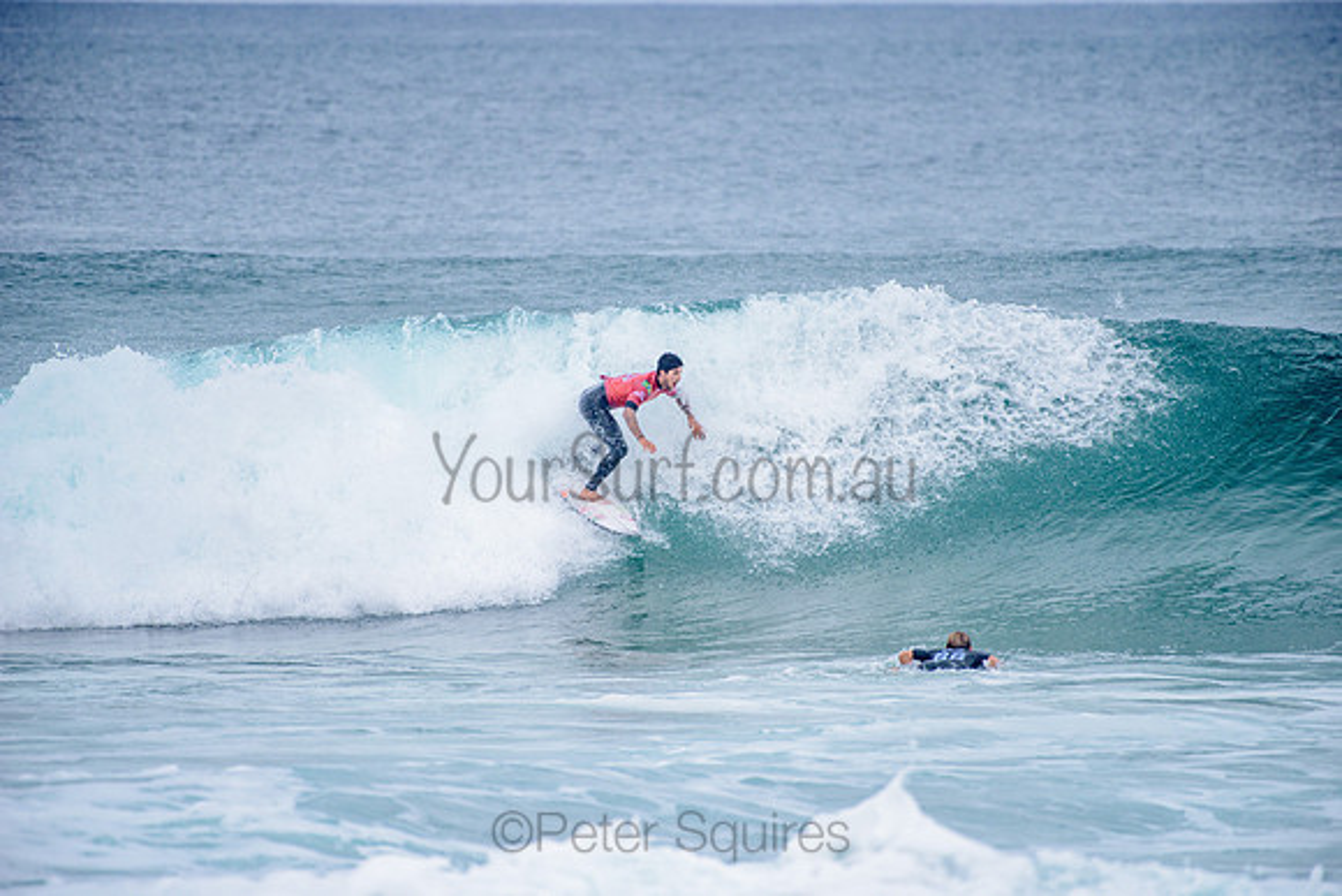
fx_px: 18642
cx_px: 671
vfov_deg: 2.8
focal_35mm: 500
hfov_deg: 4.1
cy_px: 448
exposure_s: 1/2000
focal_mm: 500
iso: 280
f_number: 5.6
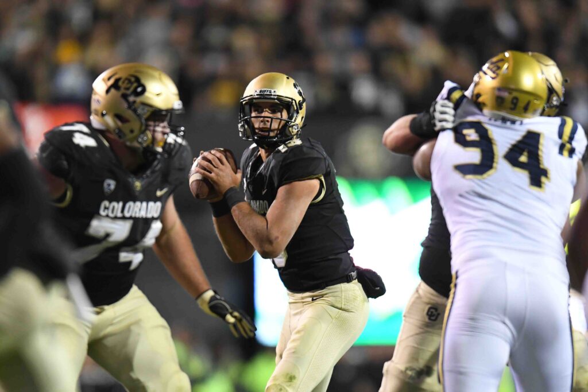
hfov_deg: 3.4
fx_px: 9801
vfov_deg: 2.3
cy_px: 196
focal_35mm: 600
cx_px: 294
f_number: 2.8
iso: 5000
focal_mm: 400
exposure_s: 1/2000
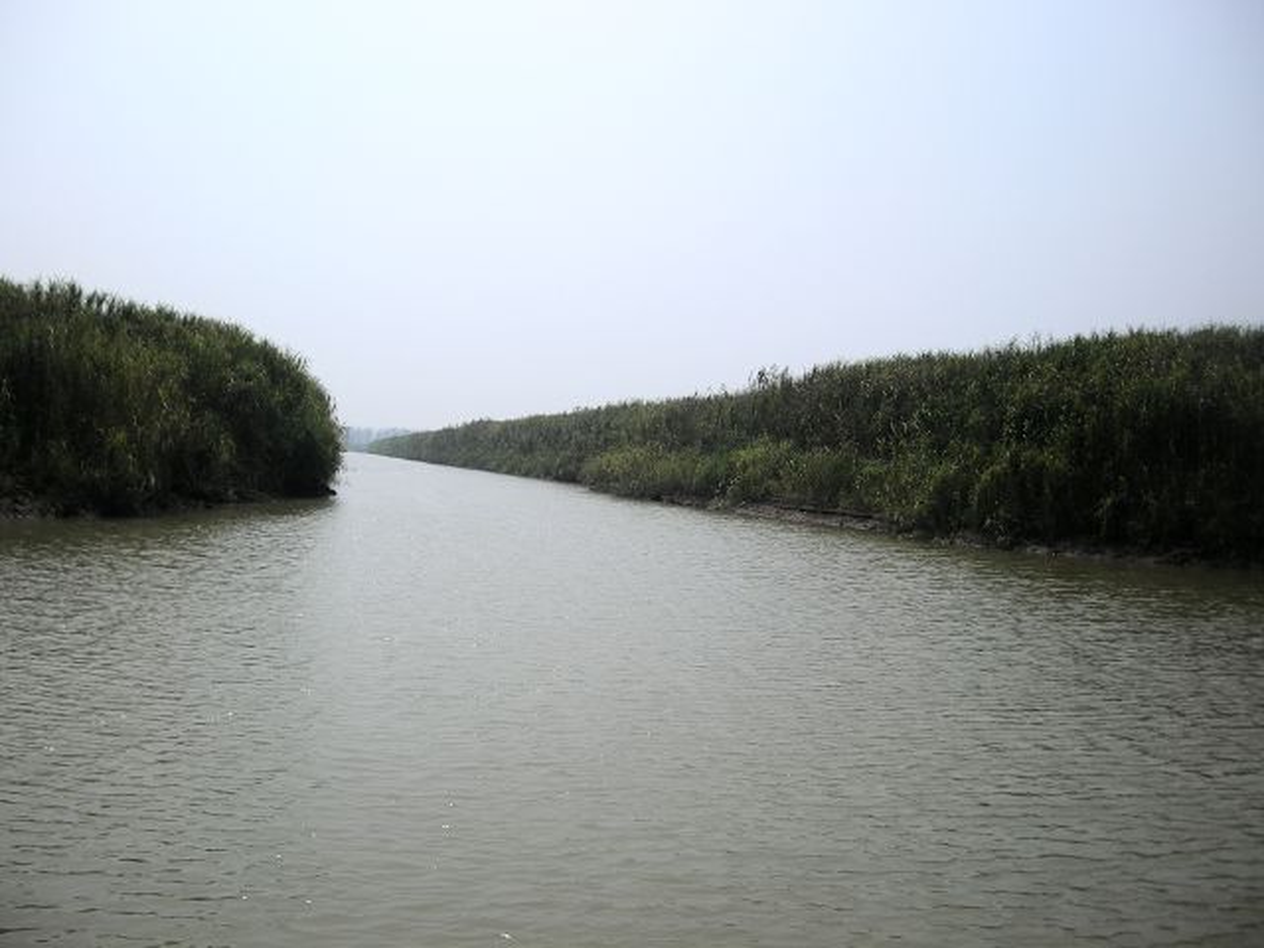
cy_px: 474
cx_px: 632
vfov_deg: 40.7
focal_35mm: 35
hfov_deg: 52.6
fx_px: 1278
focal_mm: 5.7
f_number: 5.7
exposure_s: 1/502
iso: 50
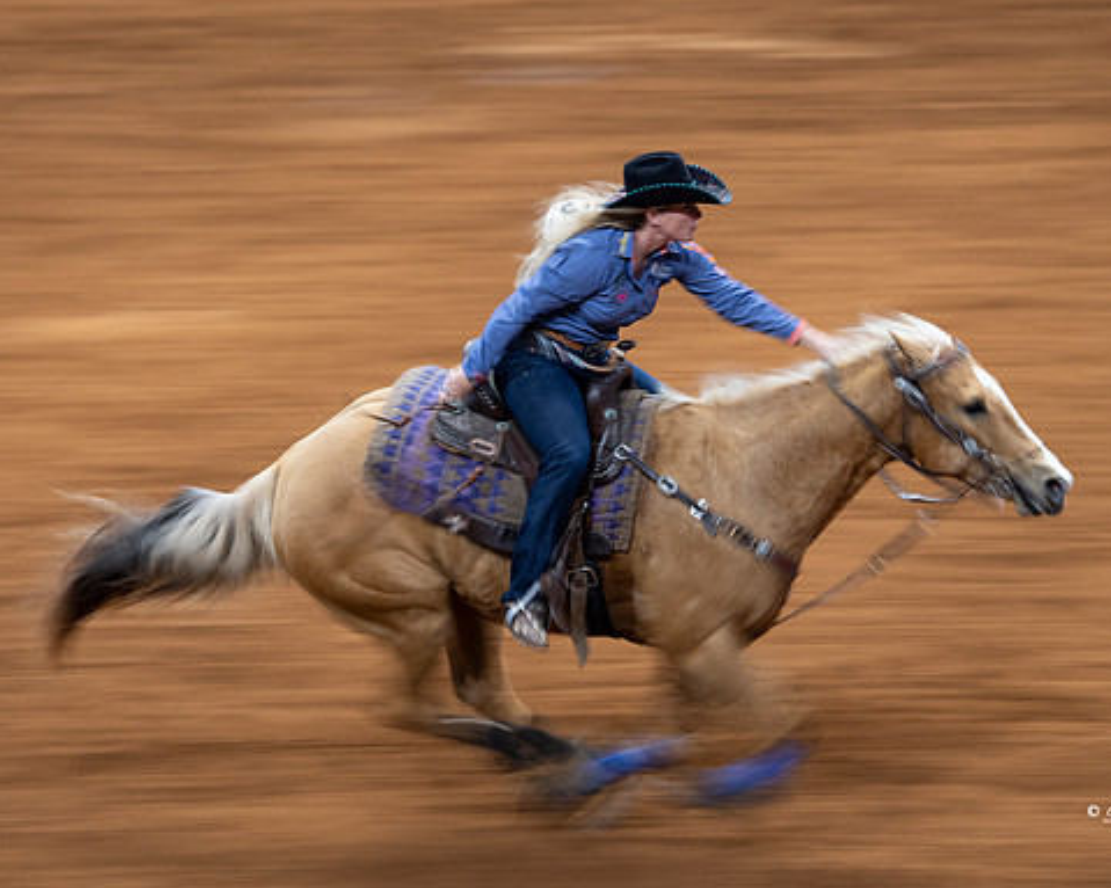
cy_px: 446
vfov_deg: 6.7
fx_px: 7561
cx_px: 629
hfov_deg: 8.4
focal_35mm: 230
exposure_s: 1/30
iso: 280
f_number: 2.8
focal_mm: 135
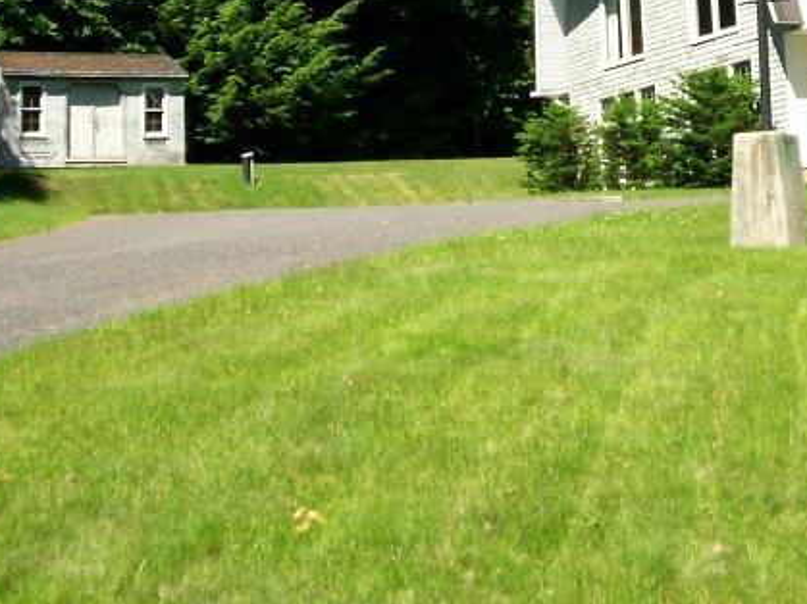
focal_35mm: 88
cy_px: -71
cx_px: 620
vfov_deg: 16.3
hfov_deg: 22.0
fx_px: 2051
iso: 100
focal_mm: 5.9
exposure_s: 1/427
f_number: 4.5
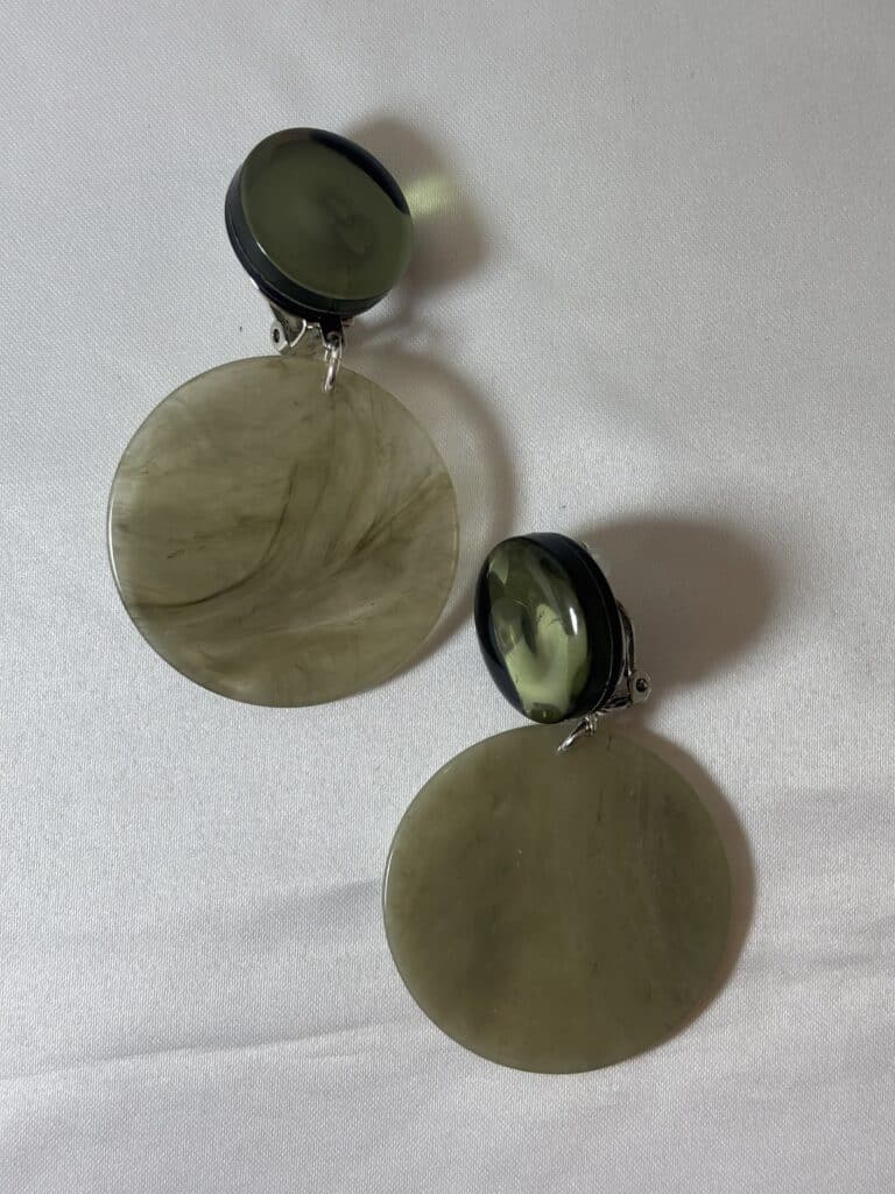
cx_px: 448
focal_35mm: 52
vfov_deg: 36.8
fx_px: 1793
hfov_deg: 28.0
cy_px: 597
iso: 25
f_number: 1.6
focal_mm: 5.96
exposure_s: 1/107
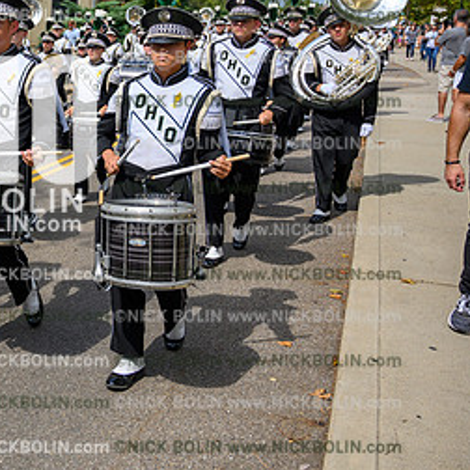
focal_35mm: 47
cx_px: -35
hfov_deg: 32.2
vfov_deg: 35.6
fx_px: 722
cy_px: 144
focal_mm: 24
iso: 100
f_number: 4
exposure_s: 1/1250
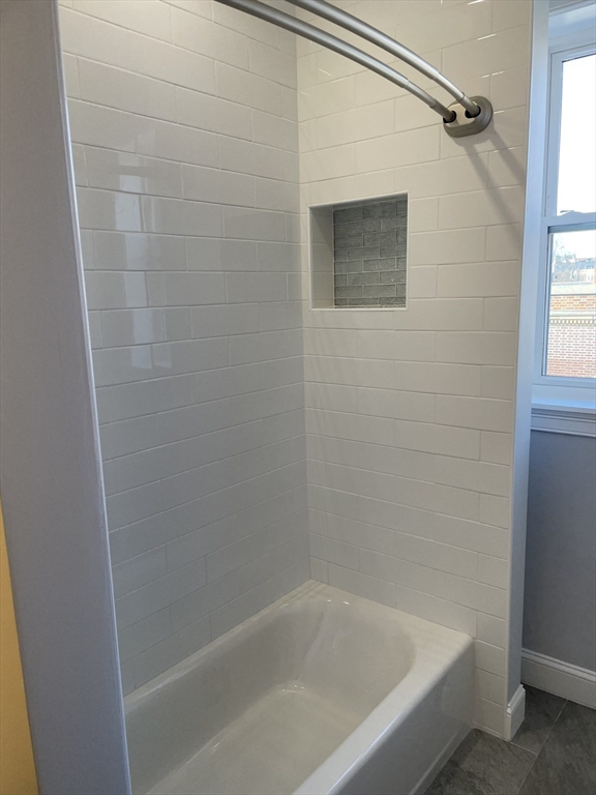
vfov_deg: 67.3
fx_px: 597
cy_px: 398
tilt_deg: -9.2
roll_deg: +1.9
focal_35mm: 26
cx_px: 298
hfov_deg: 53.1
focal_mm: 4.2
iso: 64
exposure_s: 1/120
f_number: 1.6
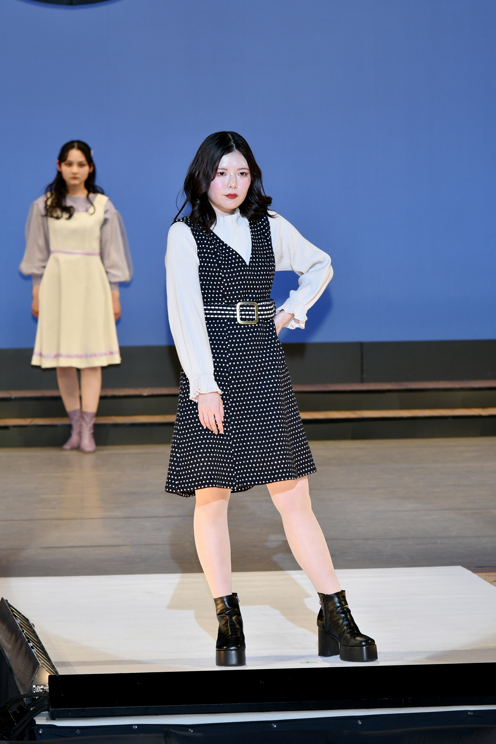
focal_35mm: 188
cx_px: 248
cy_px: 372
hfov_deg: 7.3
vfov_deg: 11.0
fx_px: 3875
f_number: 5.6
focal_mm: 125
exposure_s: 1/250
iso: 800
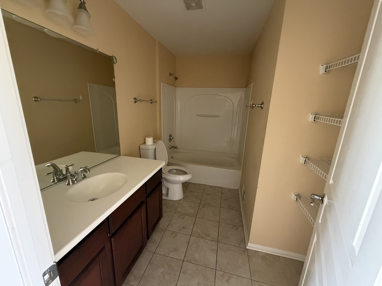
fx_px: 154
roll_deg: -2.2
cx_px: 191
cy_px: 143
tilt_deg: -14.1
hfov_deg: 102.1
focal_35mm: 14
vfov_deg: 85.7
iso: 800
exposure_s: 1/60
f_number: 2.2
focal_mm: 2.22
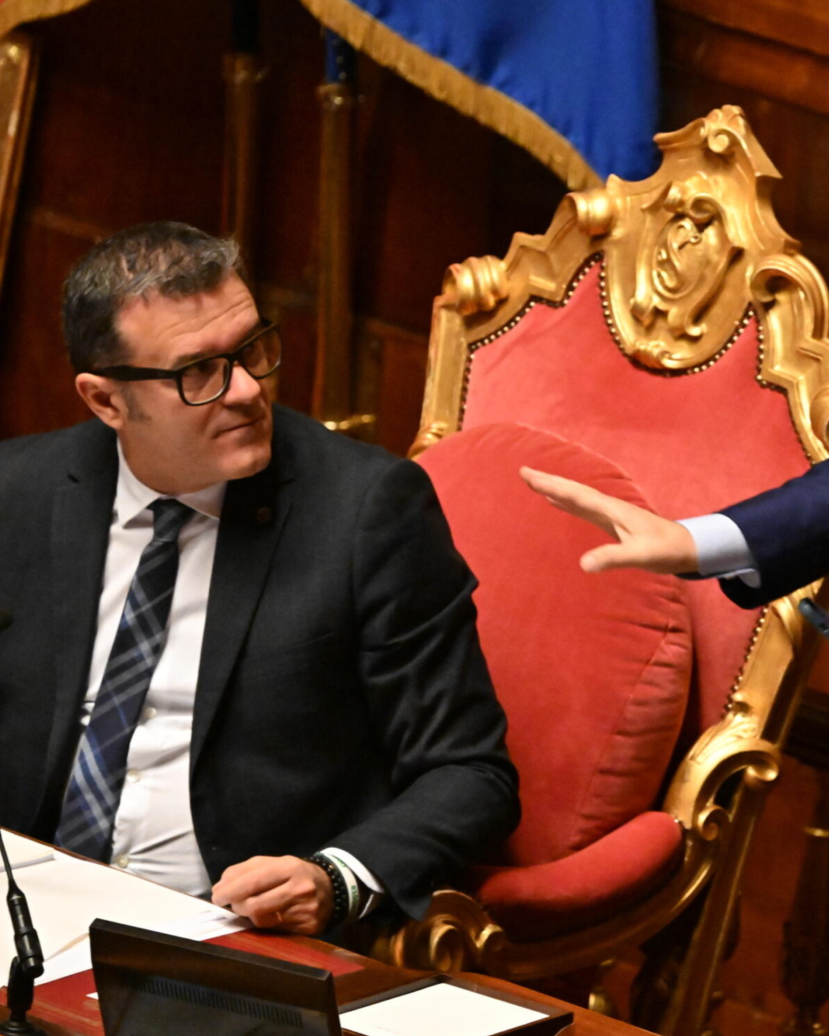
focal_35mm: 548
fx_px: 16805
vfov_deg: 3.5
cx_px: 762
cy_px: 467
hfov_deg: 2.8
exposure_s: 1/200
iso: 12800
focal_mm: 340
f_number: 7.1
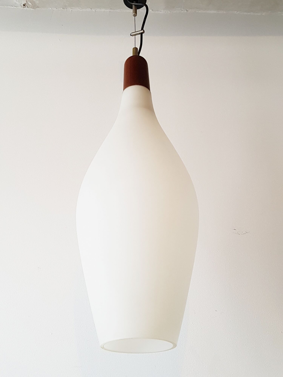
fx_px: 283
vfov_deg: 67.3
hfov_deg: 53.1
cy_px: 188
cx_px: 142
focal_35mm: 26
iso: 100
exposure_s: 1/50
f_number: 1.7
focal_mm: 4.2
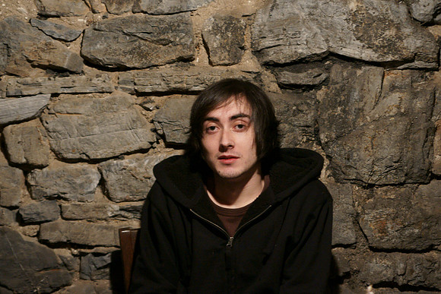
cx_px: 220
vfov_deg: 15.2
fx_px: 1103
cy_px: 147
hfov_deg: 22.6
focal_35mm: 90
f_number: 2.8
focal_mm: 60
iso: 1600
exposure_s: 1/25
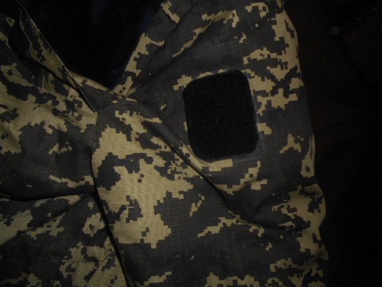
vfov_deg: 53.1
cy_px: 144
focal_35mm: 26
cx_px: 191
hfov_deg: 67.3
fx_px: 287
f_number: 3.2
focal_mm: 4.6
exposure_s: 1/25
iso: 80
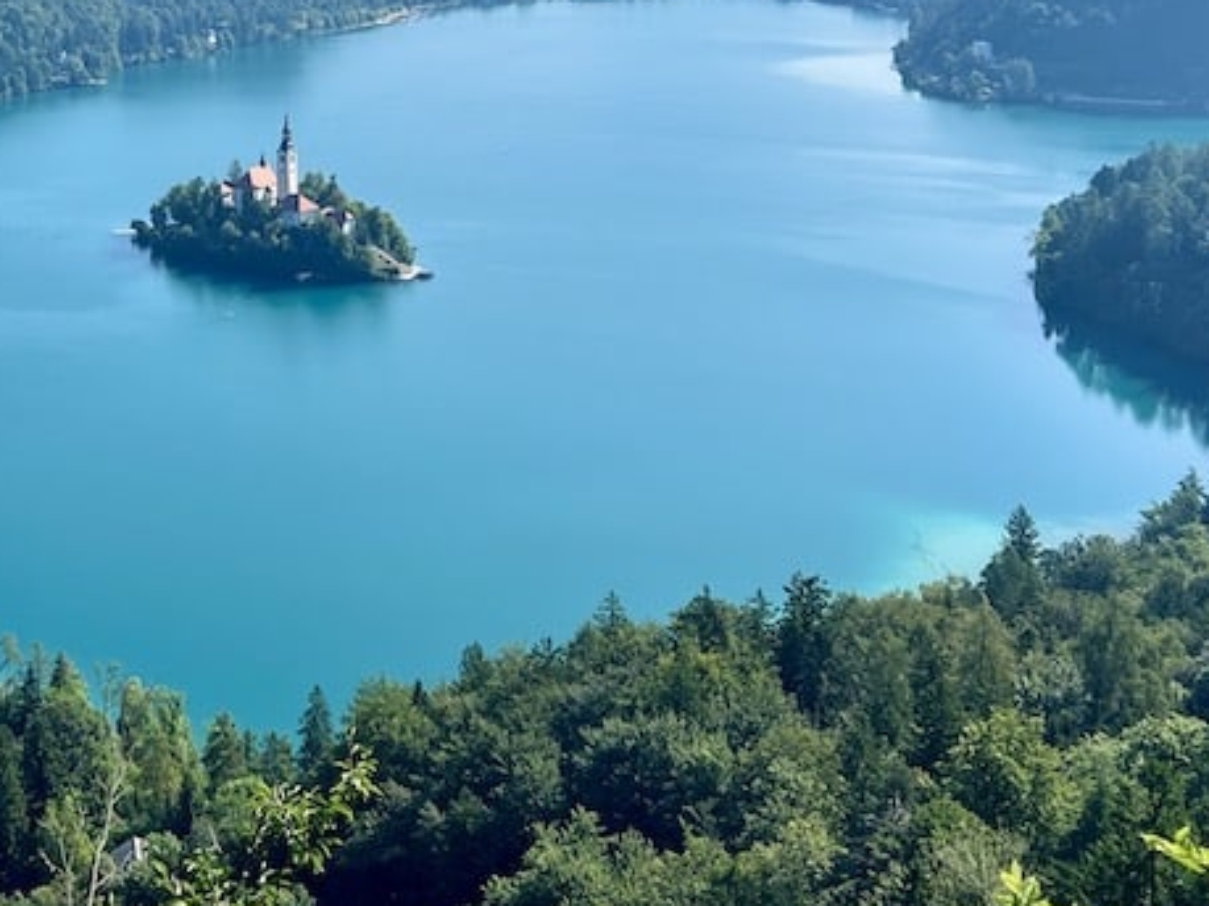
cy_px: 54
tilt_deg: -6.6
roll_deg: +1.9
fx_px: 1781
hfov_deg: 36.5
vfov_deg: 27.3
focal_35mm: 51
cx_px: 282
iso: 50
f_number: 1.5
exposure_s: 1/5882
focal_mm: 5.7
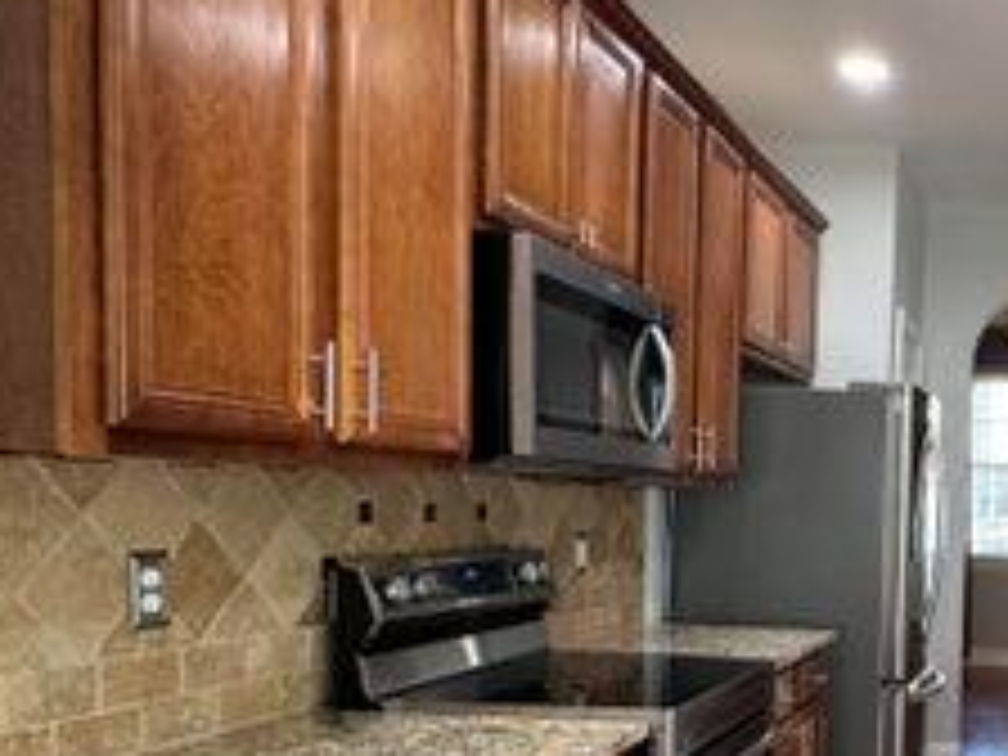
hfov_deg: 38.4
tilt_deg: -4.7
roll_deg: -2.8
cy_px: 598
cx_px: 1120
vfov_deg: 34.9
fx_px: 1165
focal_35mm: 40
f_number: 2.2
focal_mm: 2.22
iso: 200
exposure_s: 1/60
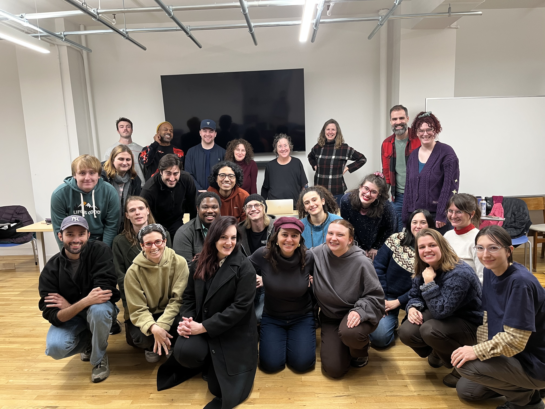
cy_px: 204
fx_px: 409
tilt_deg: -9.0
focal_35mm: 26
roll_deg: +2.1
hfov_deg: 67.3
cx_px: 272
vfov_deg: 53.1
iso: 160
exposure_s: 1/60
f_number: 1.6
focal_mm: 5.1
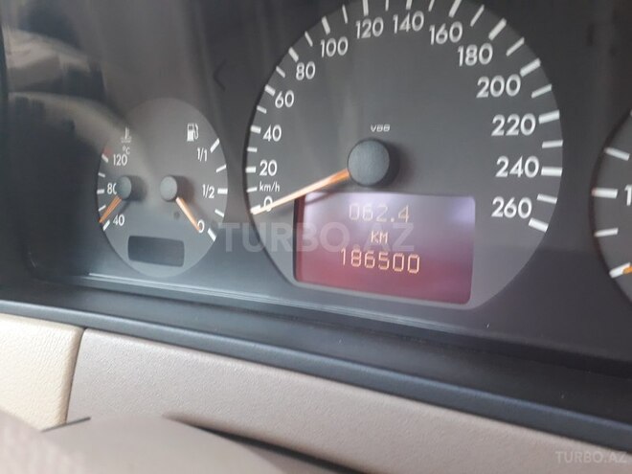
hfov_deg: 65.3
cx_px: 316
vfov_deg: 51.4
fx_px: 493
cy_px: 237
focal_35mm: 27
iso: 320
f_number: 1.9
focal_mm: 3.6
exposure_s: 1/17
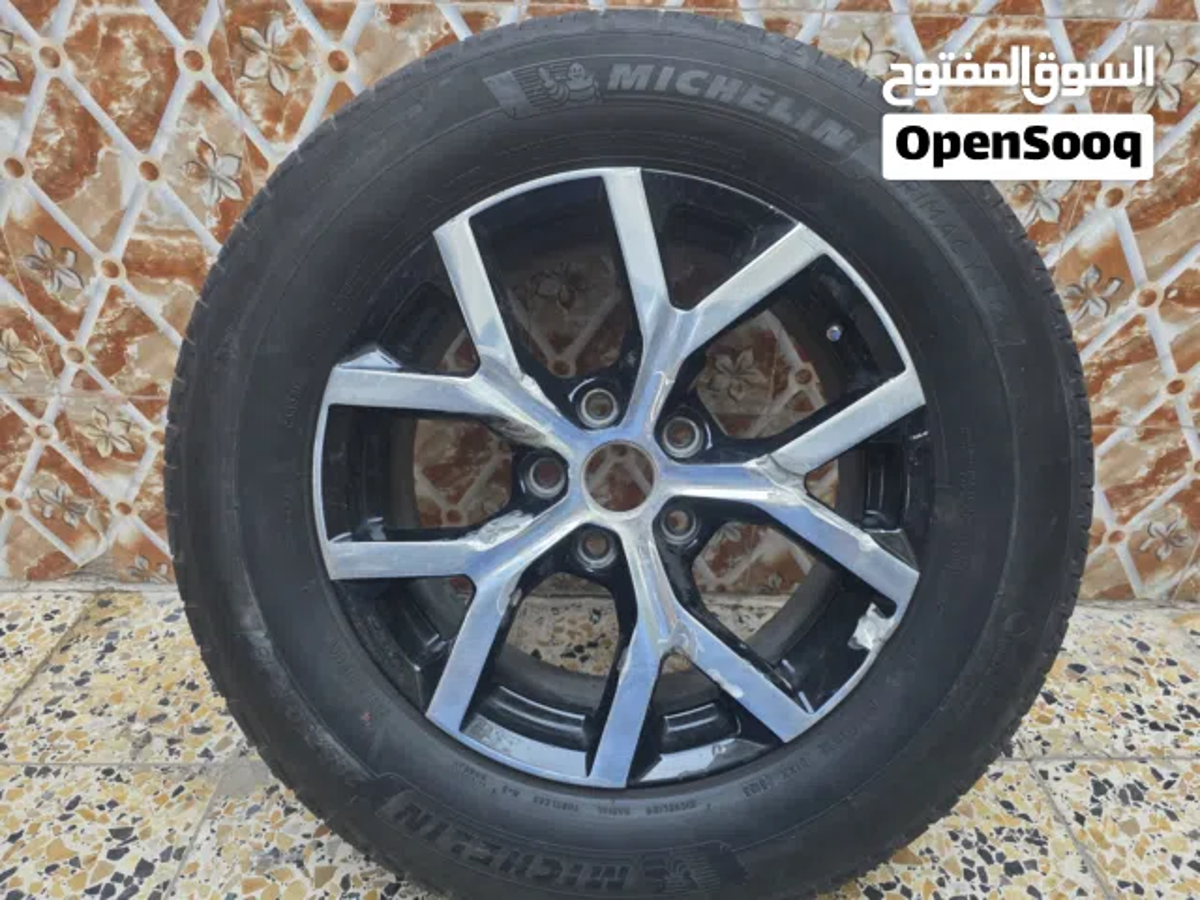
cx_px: 600
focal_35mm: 23
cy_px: 450
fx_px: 797
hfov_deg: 73.9
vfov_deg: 58.9
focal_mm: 6.3
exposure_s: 1/100
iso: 250
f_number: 1.7
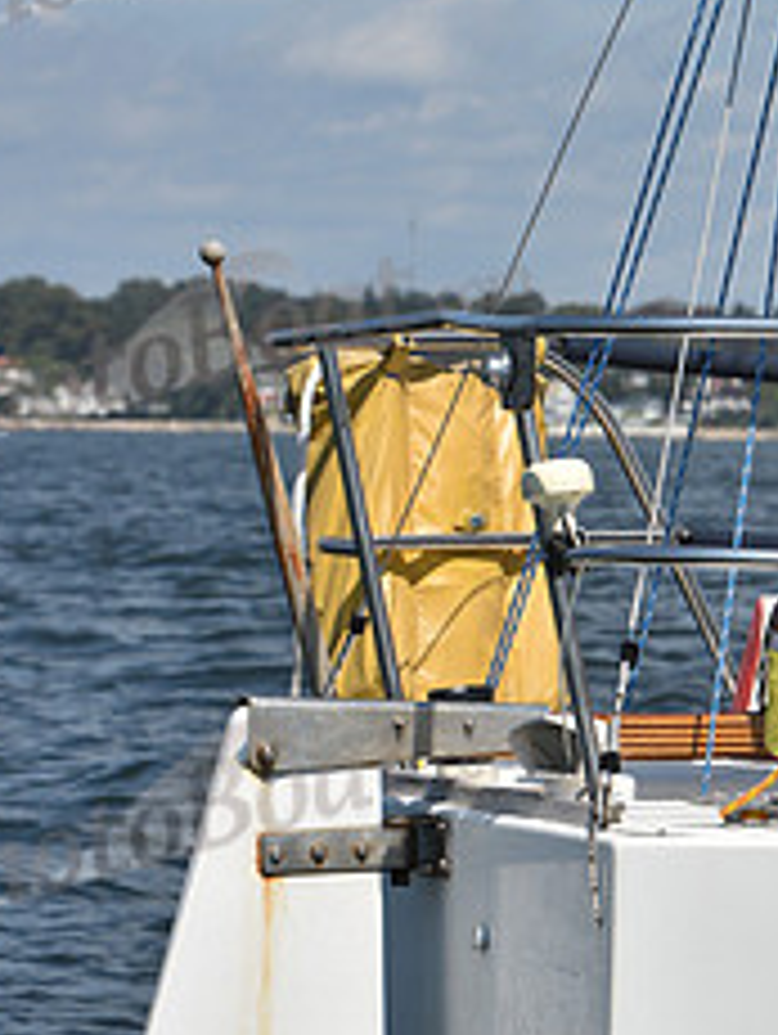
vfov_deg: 7.0
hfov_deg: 5.3
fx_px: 8405
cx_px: 767
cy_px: 518
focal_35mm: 281
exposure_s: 1/1250
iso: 320
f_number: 10
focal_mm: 116
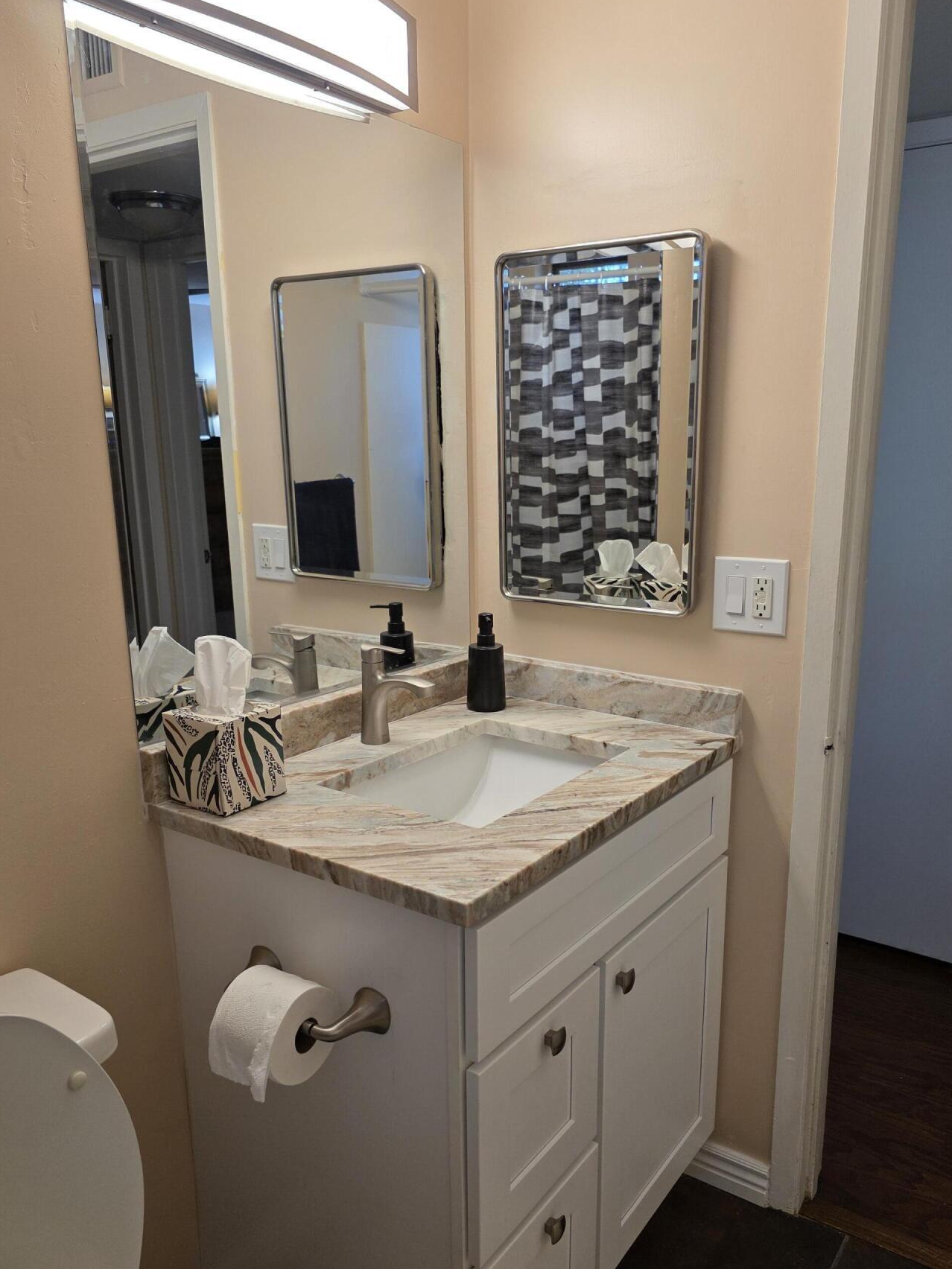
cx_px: 527
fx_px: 990
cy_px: 688
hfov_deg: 51.3
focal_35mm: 27
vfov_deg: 65.2
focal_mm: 6.3
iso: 100
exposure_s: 1/120
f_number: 1.7
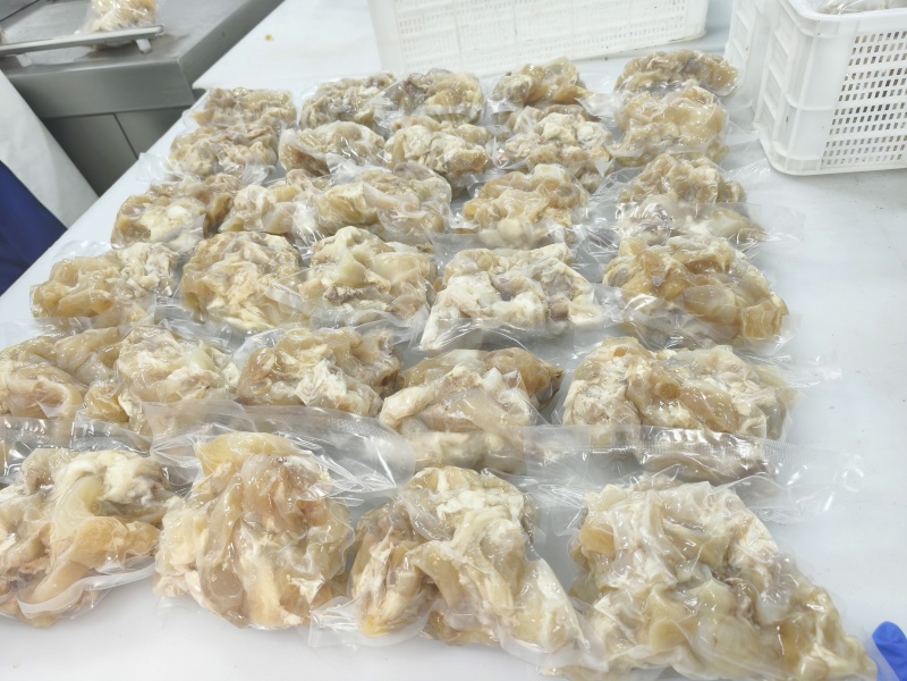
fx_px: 603
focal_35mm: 23
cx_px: 454
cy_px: 340
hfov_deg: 73.9
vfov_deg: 58.9
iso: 534
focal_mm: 5.6
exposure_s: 1/100
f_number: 1.57
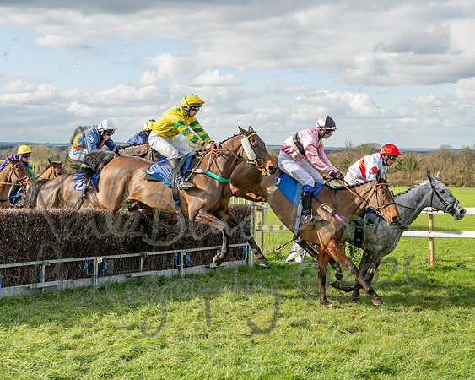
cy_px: 170
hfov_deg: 27.5
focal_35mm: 69
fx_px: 968
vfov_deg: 22.2
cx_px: 198
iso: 200
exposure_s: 1/1250
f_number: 4
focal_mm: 35
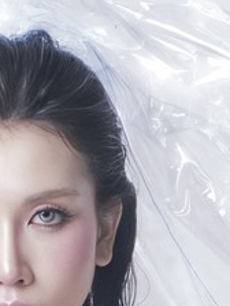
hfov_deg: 3.3
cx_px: 7
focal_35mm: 451
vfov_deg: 4.3
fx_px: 3995
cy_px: 824
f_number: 7.1
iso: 125
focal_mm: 70
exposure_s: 1/125
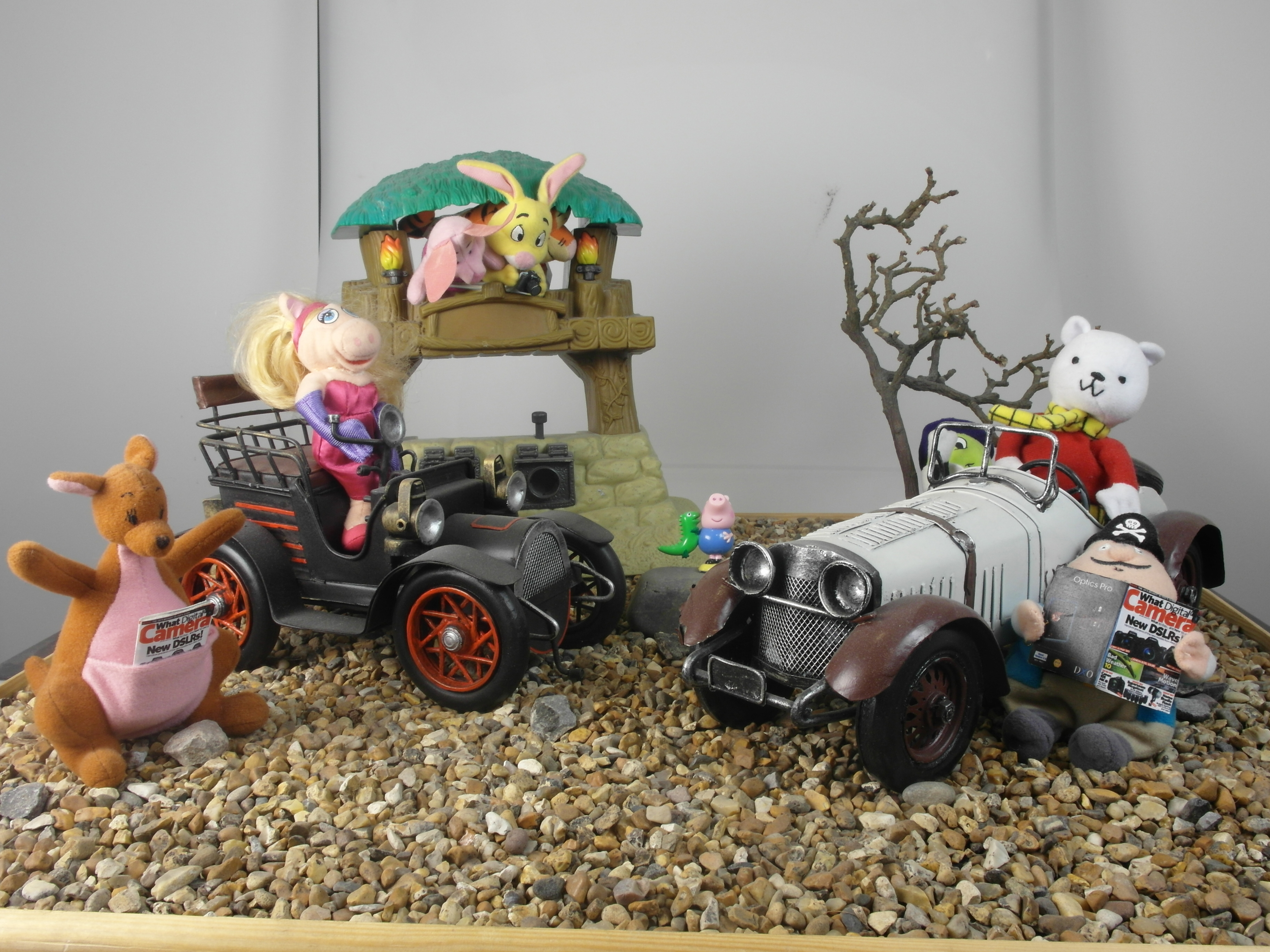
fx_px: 1101
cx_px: 635
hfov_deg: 60.0
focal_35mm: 30
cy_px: 476
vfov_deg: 46.8
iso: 80
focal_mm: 6.5
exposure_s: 1/8
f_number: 7
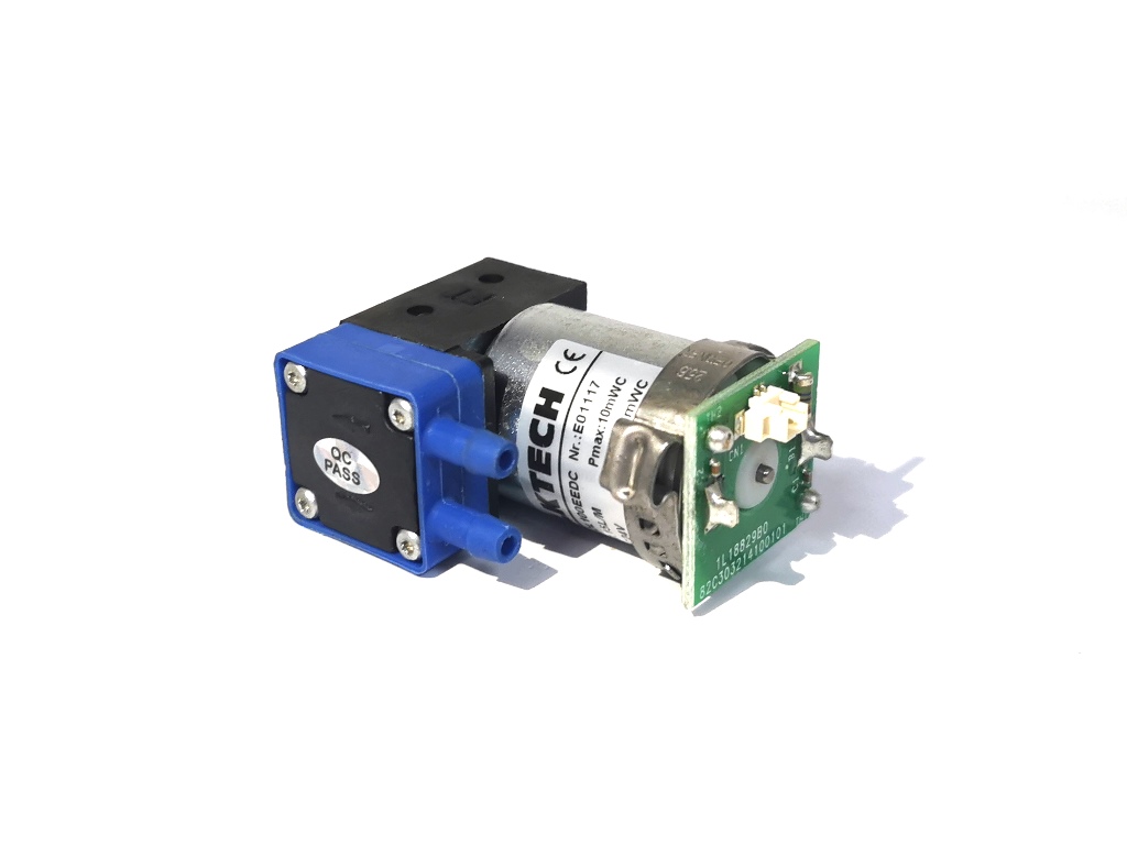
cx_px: 564
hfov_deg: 65.3
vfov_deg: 51.4
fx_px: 879
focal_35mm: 27
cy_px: 422
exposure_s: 1/50
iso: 100
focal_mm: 5.56
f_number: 1.6
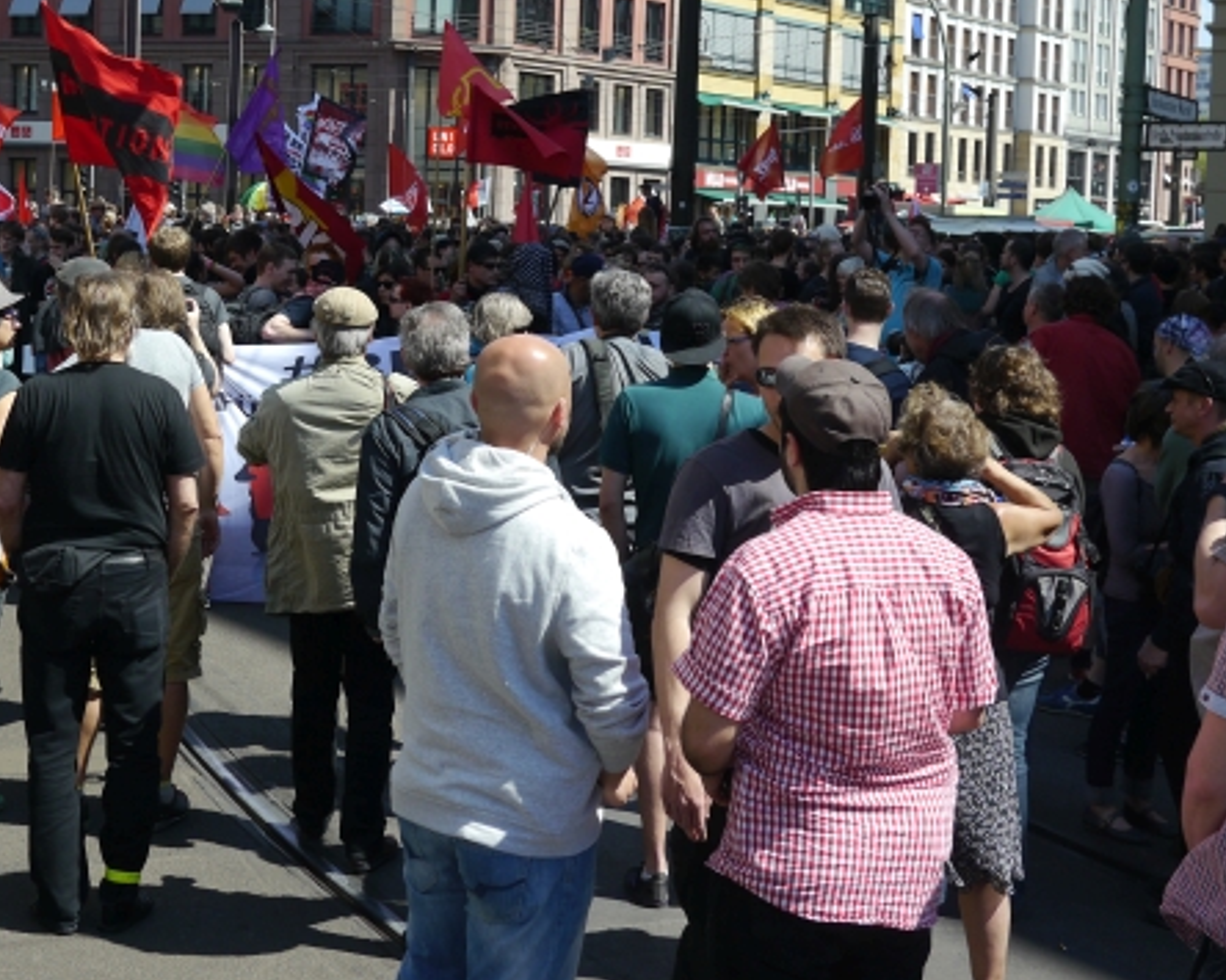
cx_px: 436
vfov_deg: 25.6
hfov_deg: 31.8
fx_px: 2140
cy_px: 302
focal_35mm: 59
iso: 160
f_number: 4.5
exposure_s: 1/800
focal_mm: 20
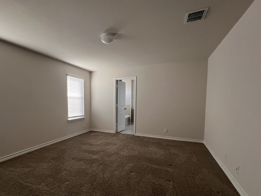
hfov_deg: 90.0
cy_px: 114
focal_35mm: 17
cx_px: 106
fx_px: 128
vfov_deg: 74.2
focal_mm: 1.57
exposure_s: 1/120
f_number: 1.8
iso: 250
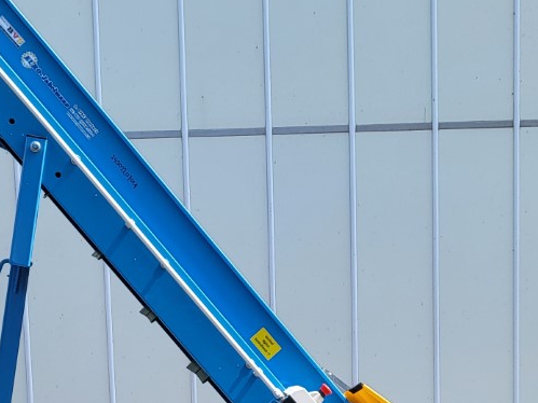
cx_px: 193
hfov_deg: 25.9
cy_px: 402
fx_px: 1165
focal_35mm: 75
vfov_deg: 19.1
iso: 50
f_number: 1.8
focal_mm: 4.25
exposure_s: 1/1346
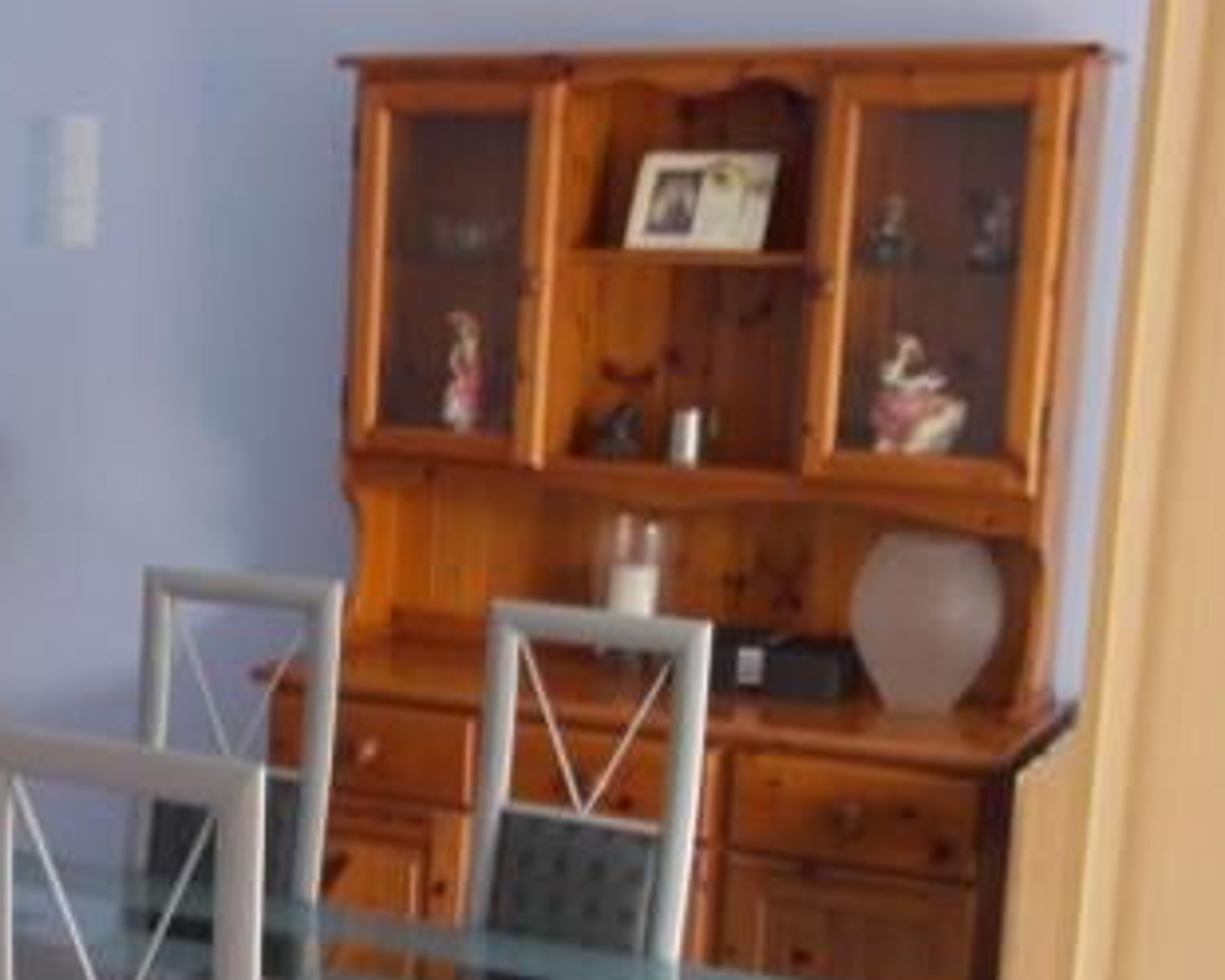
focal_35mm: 66
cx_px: 89
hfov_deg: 27.5
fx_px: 2393
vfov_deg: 23.0
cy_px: 670
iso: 160
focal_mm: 6.5
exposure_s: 1/20
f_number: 3.1
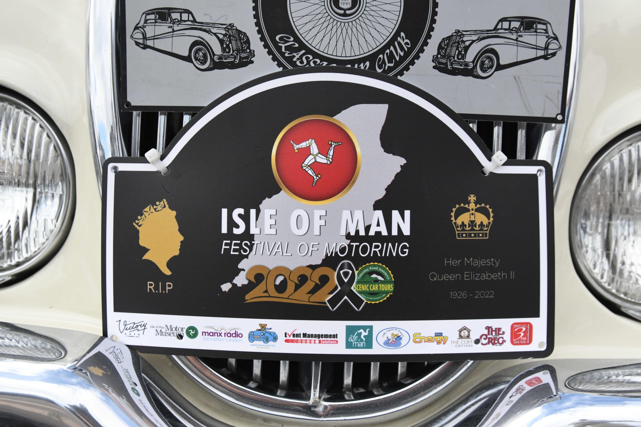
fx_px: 641
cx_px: 320
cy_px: 214
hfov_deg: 53.1
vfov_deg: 36.9
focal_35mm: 36
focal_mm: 24
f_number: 3.5
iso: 1000
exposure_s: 1/5000
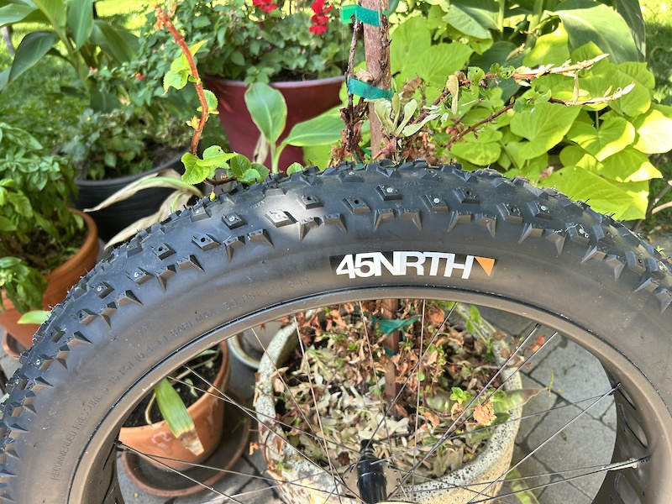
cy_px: 252
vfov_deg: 53.1
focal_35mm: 26
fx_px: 505
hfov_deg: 67.3
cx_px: 336
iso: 32
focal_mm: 5.7
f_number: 1.5
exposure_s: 1/136
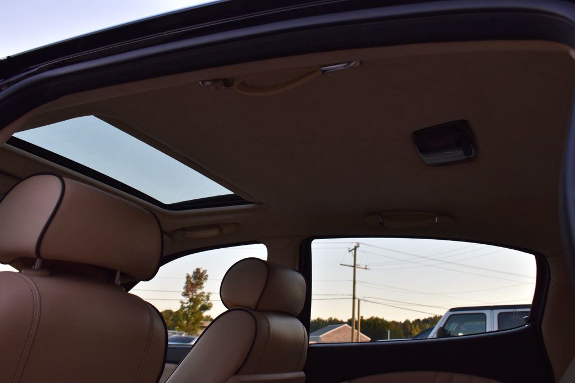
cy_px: 192
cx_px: 288
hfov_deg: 55.1
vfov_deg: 38.3
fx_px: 551
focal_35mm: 34
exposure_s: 1/200
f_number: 7.1
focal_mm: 23
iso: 400
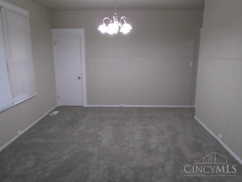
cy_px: 91
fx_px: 182
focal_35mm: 26
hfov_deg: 67.3
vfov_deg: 53.1
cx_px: 121
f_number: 3.2
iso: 400
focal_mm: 4.6
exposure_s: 1/30
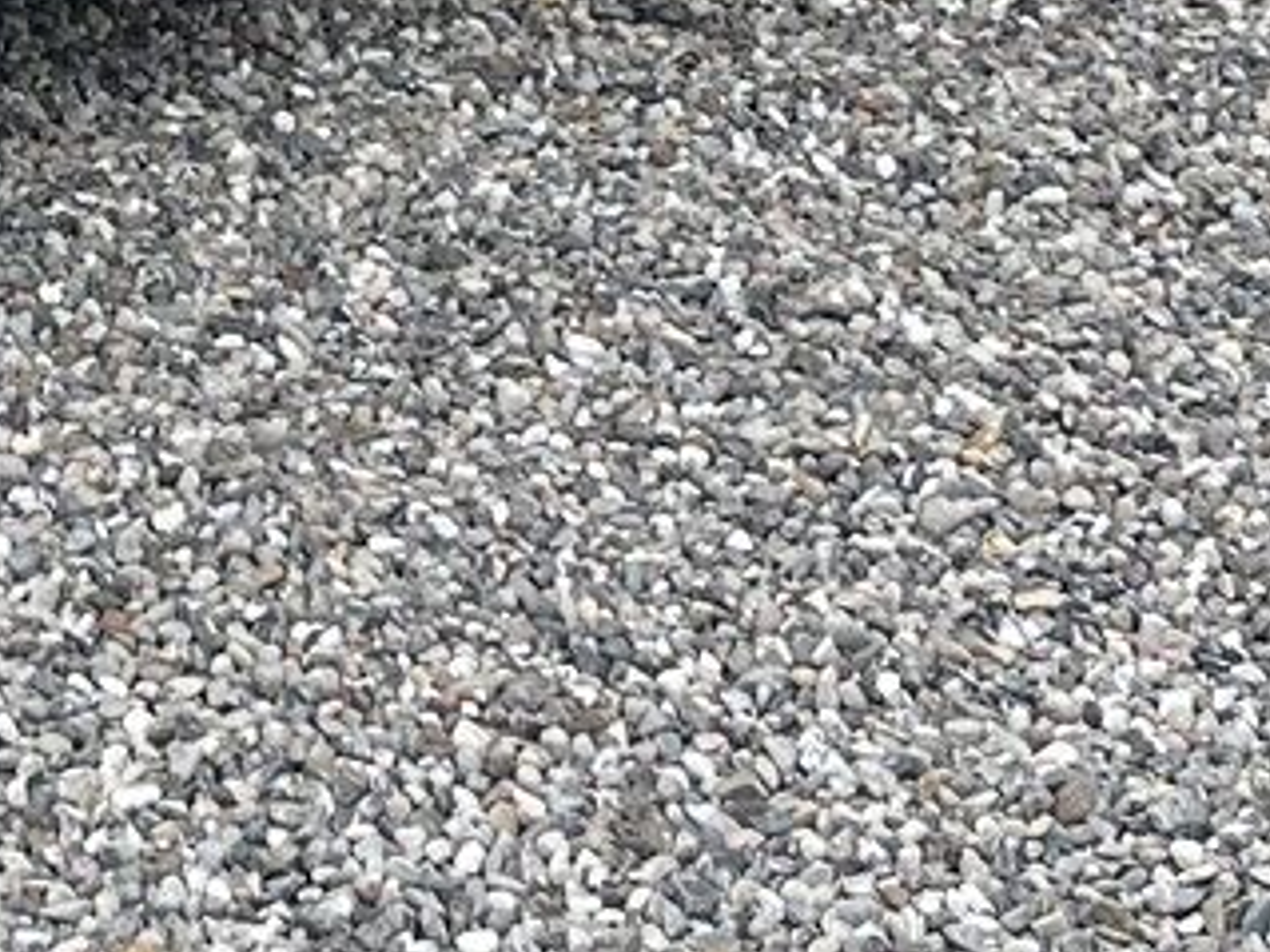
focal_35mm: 139
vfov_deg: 10.2
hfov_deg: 13.9
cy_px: -629
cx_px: -78
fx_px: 5098
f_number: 1.6
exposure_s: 1/975
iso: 50
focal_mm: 5.1
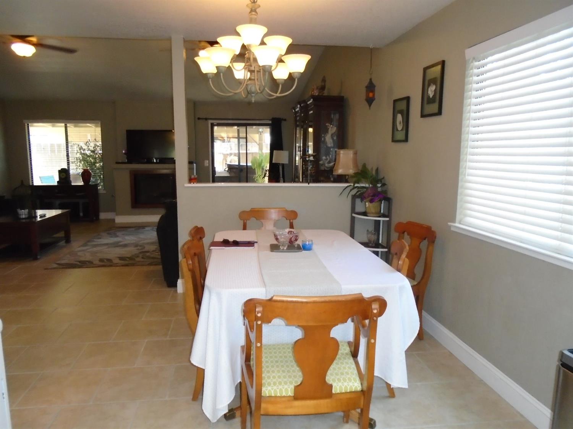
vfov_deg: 53.0
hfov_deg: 67.3
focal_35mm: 26
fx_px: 430
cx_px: 286
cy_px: 214
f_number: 3.2
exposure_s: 1/30
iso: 400
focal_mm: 4.6
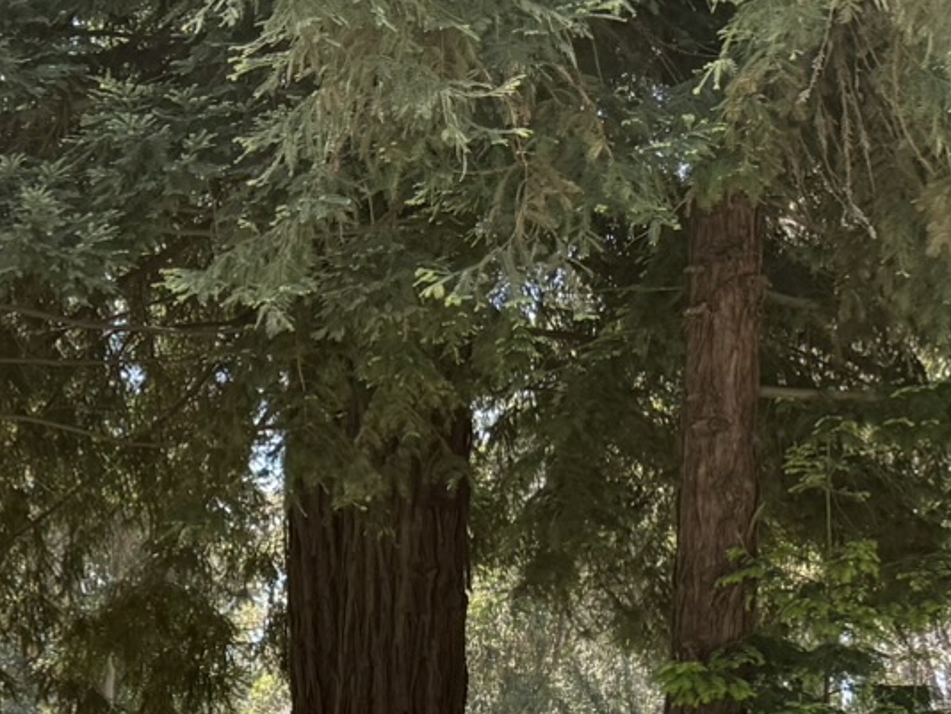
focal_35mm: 92
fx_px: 2529
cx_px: -429
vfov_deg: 15.7
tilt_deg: +3.5
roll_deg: +0.4
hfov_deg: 19.0
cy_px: 766
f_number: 1.78
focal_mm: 6.76
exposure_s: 1/1032
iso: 100
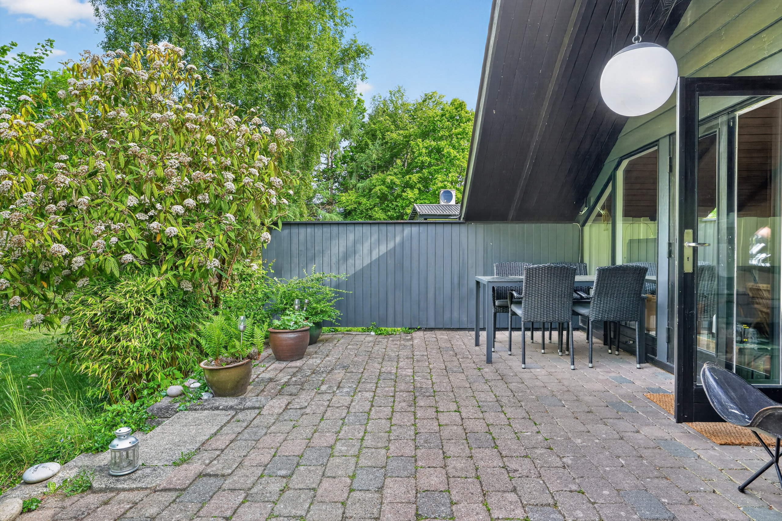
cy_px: 260
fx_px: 456
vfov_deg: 59.5
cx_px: 391
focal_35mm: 21
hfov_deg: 81.2
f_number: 8
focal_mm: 21
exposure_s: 1/50
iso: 400
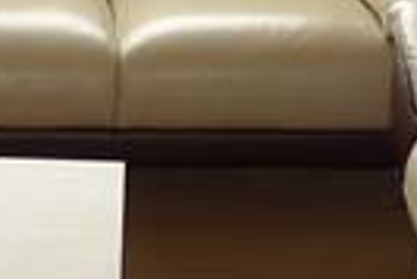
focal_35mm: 147
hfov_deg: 13.7
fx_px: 1705
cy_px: -210
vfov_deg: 9.0
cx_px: -25
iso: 125
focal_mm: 10.4
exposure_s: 1/125
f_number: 4
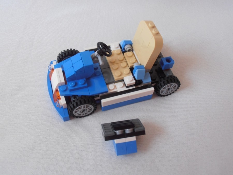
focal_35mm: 37
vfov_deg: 38.7
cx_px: 116
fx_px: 249
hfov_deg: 50.1
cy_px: 88
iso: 100
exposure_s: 1/40
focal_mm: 6.61
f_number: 3.9
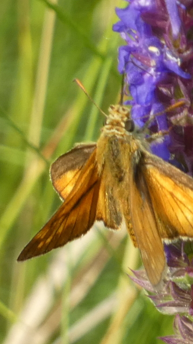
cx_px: 150
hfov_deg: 1.4
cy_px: 172
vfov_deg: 2.5
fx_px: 7740
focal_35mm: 851
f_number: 5.6
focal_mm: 104.7
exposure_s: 1/100
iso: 160
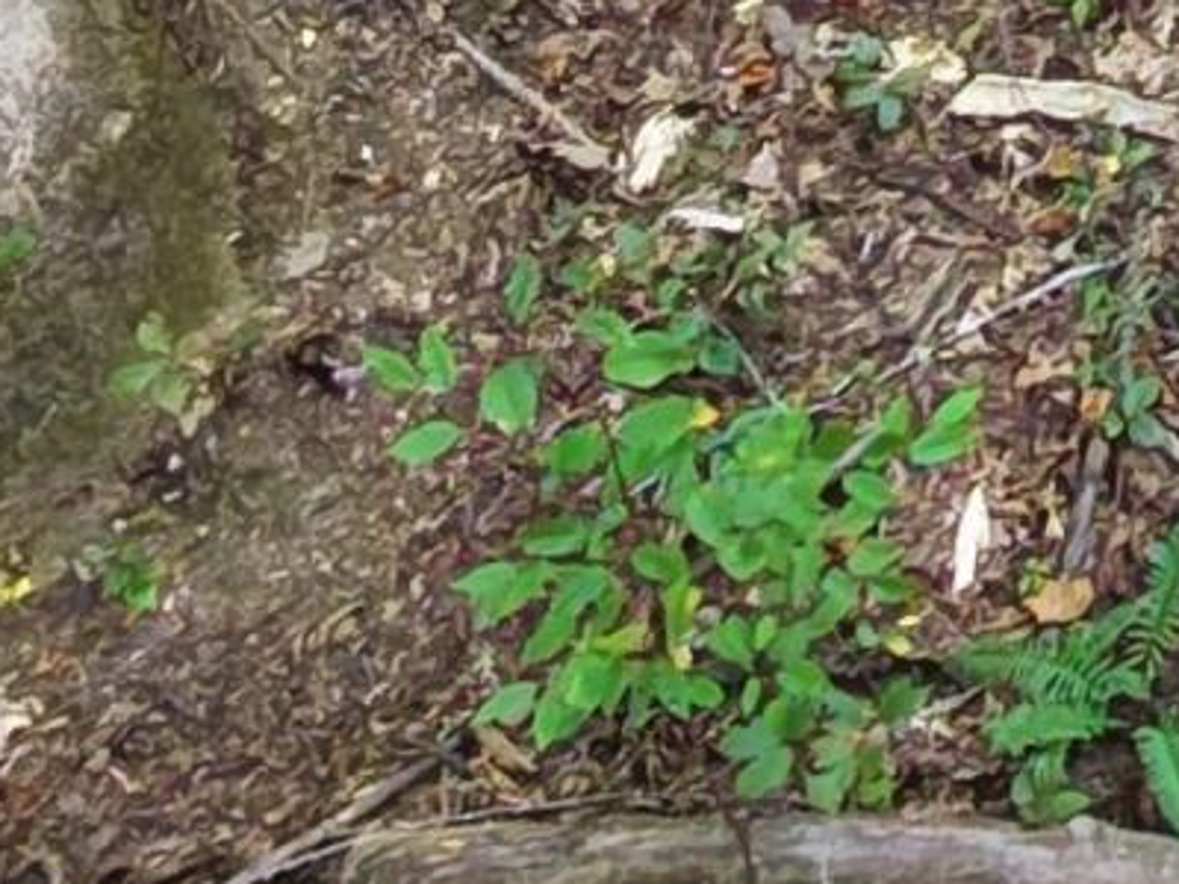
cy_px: -1709
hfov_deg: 12.7
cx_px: 2850
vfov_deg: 9.7
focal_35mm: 120
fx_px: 4087
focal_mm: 3.05
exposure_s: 1/50
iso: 1600
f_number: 2.2
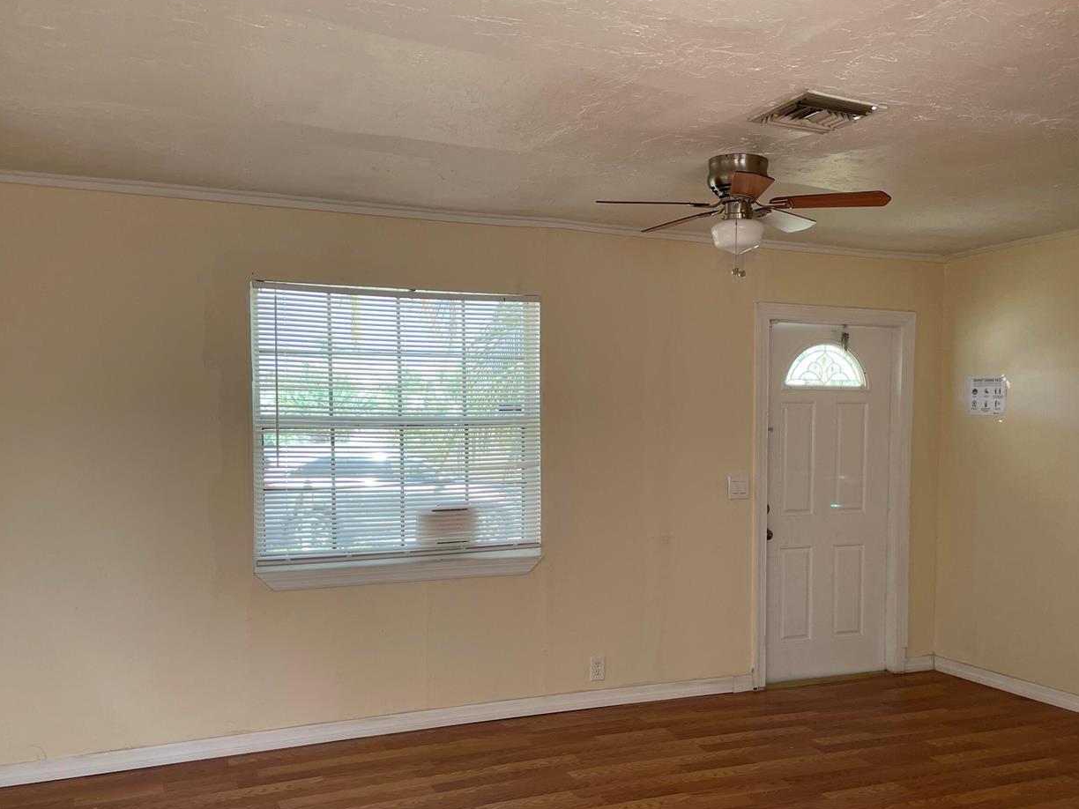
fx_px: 1060
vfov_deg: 41.6
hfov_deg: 53.8
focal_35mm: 34
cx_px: 605
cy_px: 487
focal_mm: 4.2
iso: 64
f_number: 1.6
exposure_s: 1/121
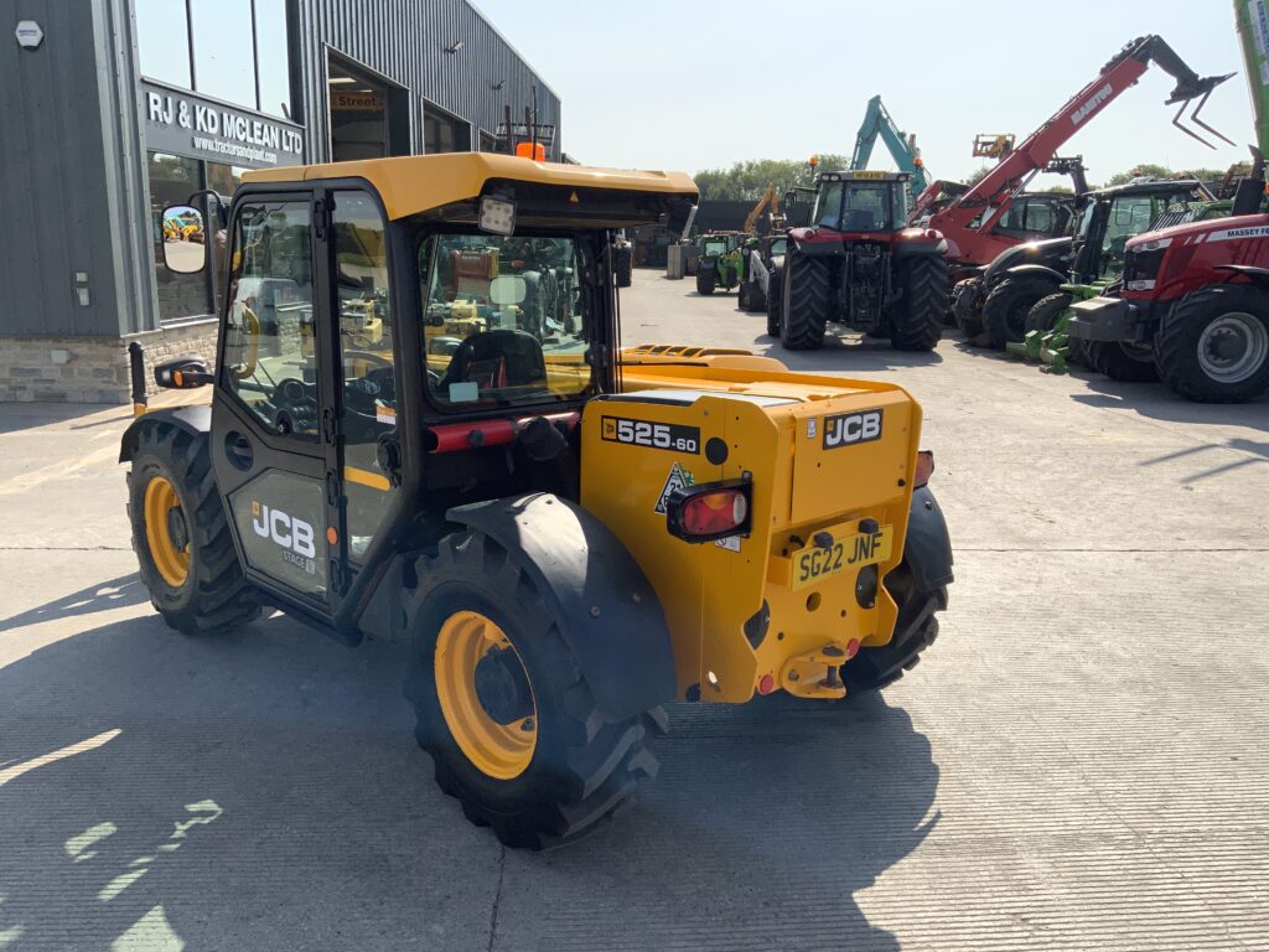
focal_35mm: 29
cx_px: 634
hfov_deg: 61.7
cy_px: 476
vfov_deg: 48.2
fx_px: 1063
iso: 16
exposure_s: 1/1848
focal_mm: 3
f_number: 1.8
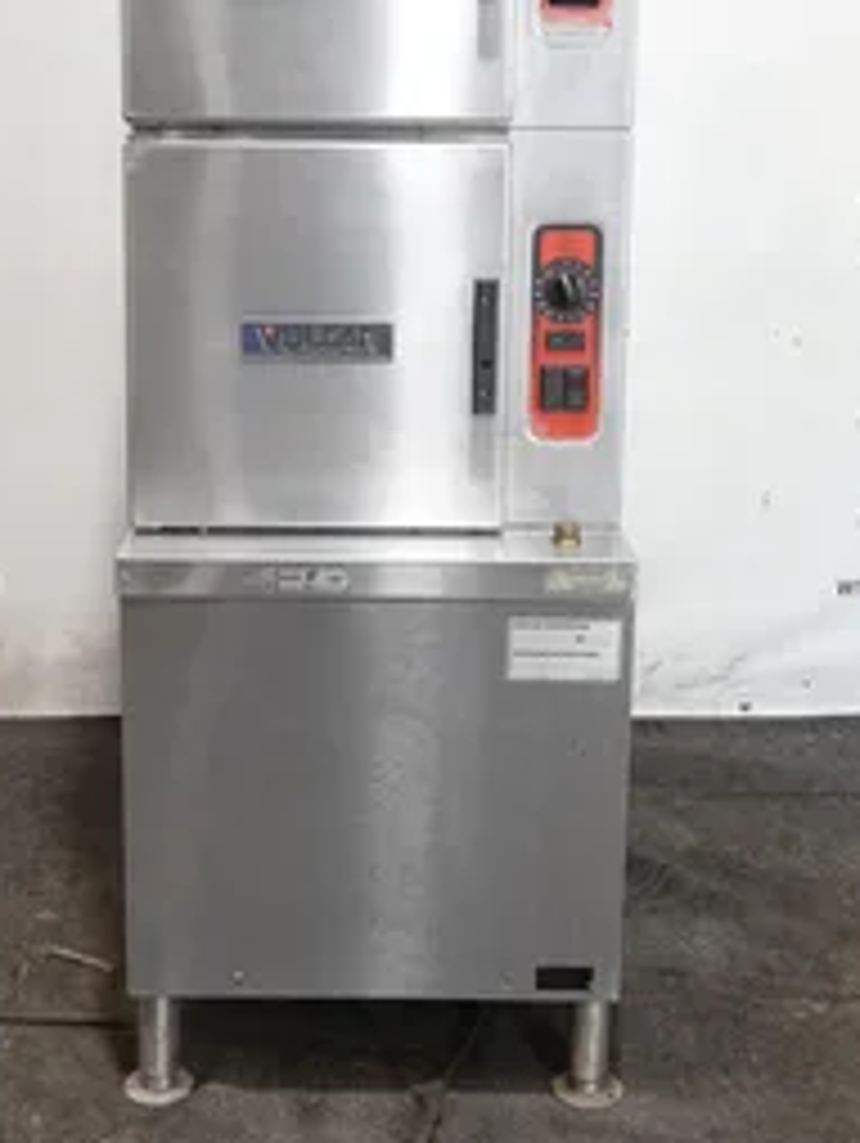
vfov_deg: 35.8
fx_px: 1753
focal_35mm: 53
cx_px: 394
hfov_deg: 27.6
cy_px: 396
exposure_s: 1/40
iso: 1000
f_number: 3.5
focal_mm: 13.03
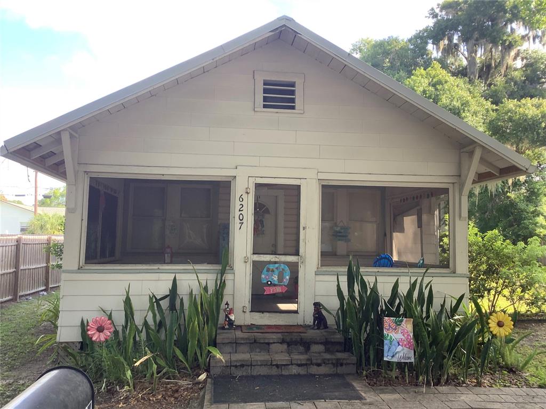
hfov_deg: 58.4
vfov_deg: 45.4
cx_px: 273
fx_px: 489
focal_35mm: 31
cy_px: 204
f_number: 2.4
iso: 50
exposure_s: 1/120
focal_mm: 3.3
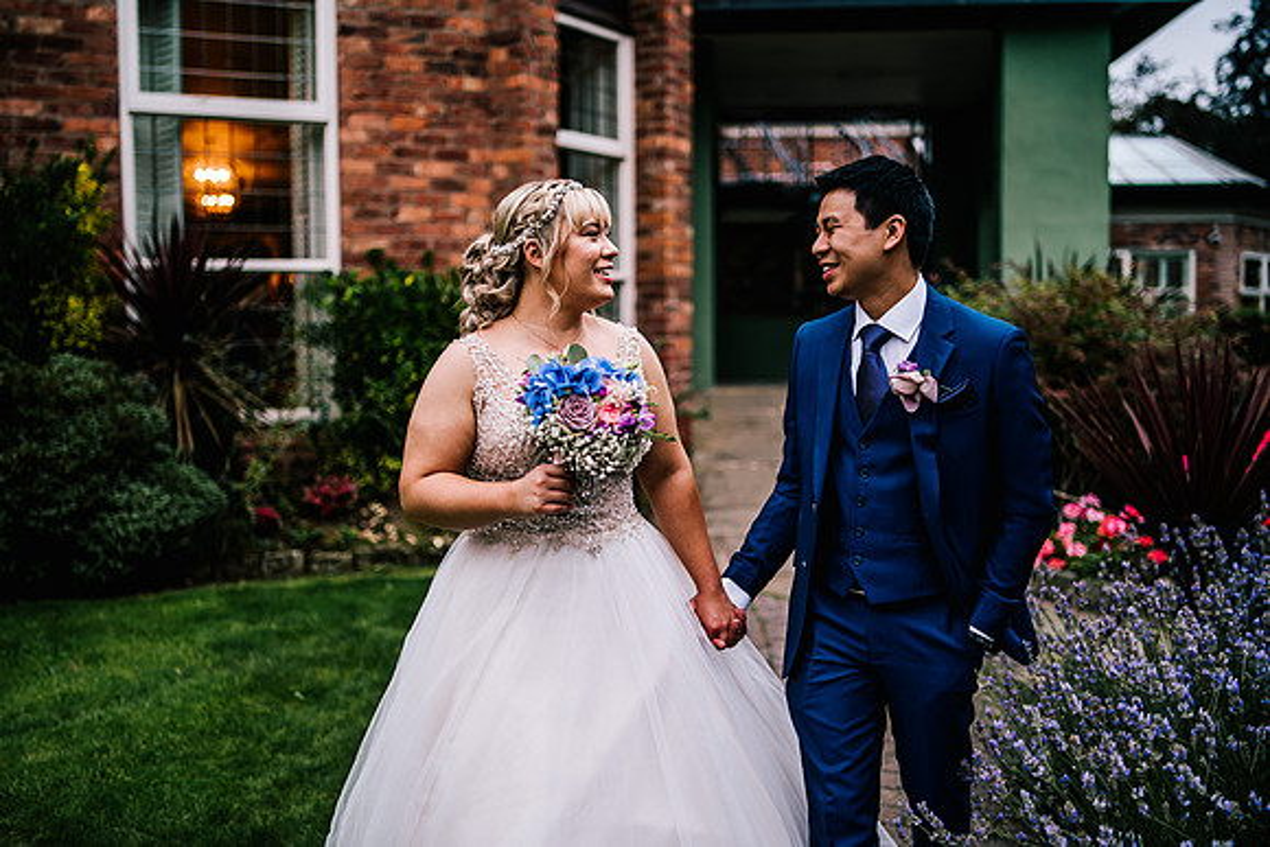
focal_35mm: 35
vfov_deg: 37.9
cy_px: 424
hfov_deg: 54.4
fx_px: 1235
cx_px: 635
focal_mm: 35
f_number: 1.4
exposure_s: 1/250
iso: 160
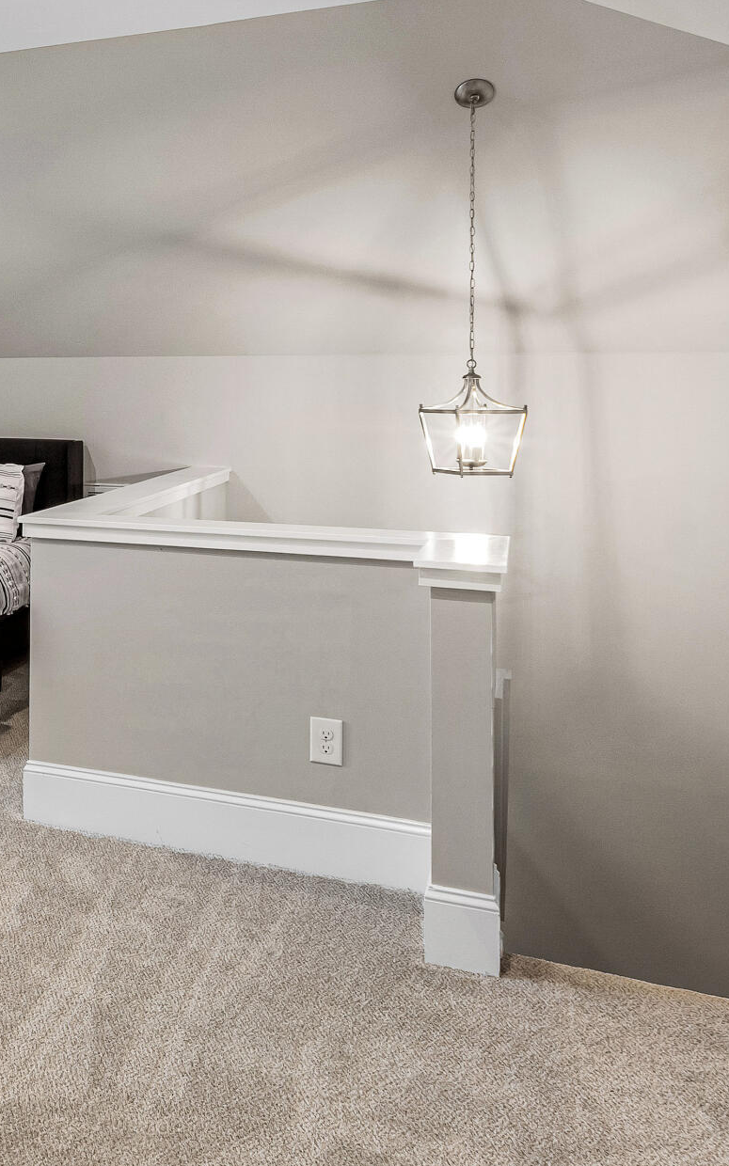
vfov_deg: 50.9
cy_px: 314
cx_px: -233
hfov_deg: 28.1
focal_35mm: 37
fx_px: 1176
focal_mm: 10
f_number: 8
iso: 100
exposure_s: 1/1.25
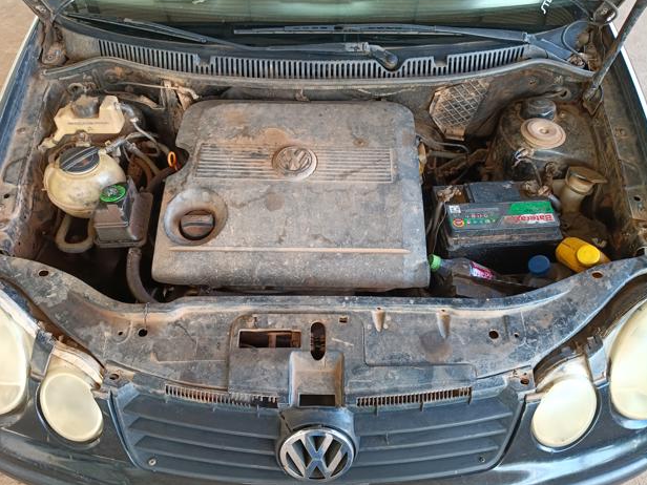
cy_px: 235
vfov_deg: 51.3
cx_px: 318
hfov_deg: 65.3
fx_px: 505
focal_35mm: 27
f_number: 1.8
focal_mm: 4.81
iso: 532
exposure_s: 1/120
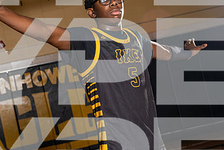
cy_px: 62
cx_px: 43
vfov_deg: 15.4
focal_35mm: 89
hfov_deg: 22.5
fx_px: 554
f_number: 5.6
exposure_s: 1/250
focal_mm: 42
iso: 320
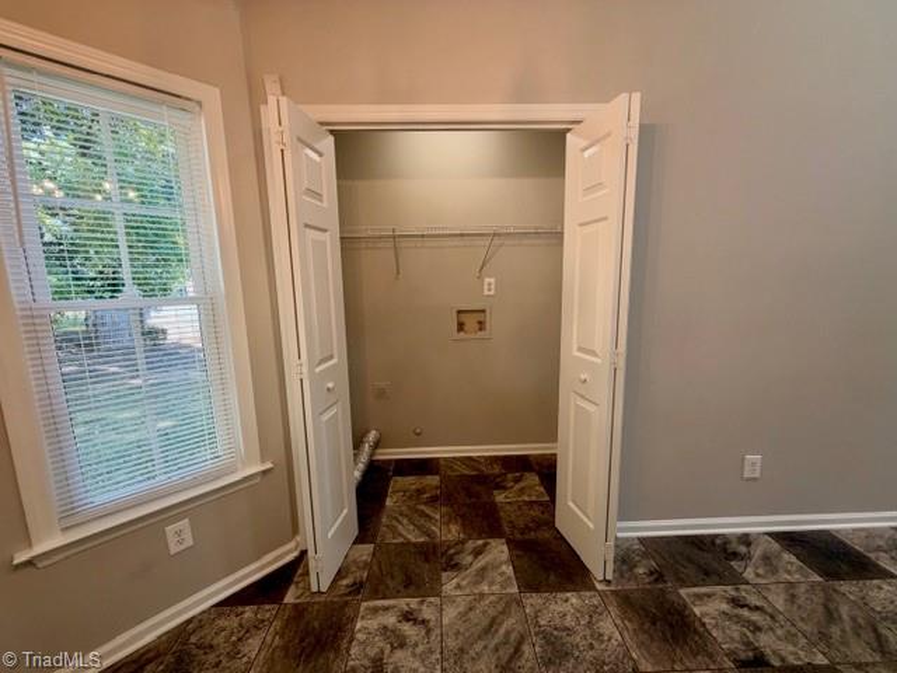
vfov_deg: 85.7
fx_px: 363
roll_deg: +1.1
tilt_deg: -8.5
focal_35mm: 14
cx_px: 448
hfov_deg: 102.1
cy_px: 336
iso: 250
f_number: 2.2
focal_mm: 2.22
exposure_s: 1/120
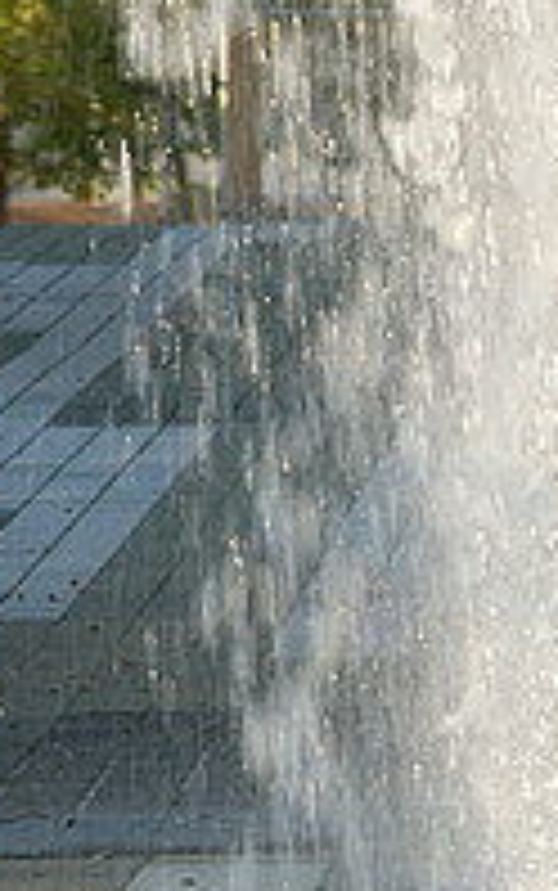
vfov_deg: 3.5
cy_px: 238
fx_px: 14481
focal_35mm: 596
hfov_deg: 2.2
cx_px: 1242
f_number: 8
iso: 320
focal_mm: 200
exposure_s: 1/100
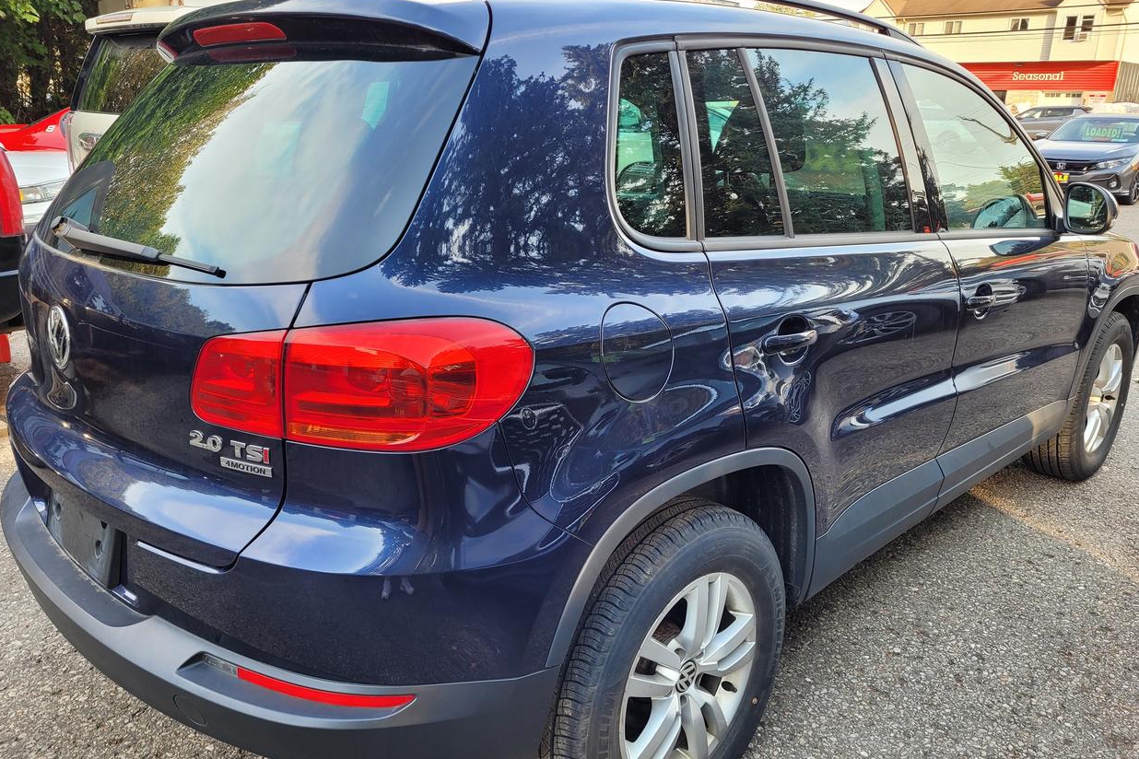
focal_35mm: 28
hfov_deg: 65.5
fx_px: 886
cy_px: 406
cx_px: 569
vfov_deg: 46.4
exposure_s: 1/120
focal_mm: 5.4
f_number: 1.8
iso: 50
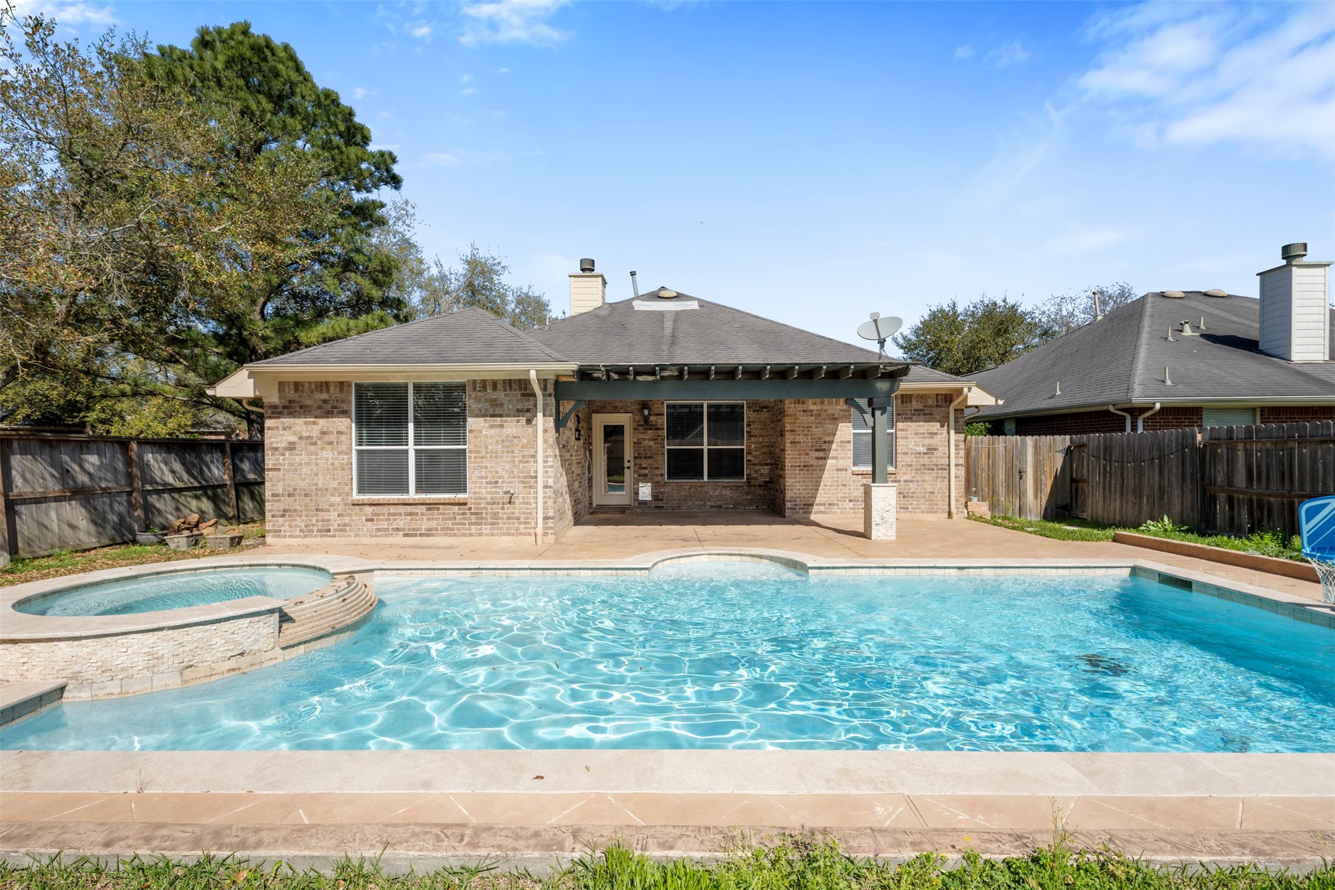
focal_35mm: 16
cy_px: 445
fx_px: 593
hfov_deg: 96.7
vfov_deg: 73.7
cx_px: 668
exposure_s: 1/640
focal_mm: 16
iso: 800
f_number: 9
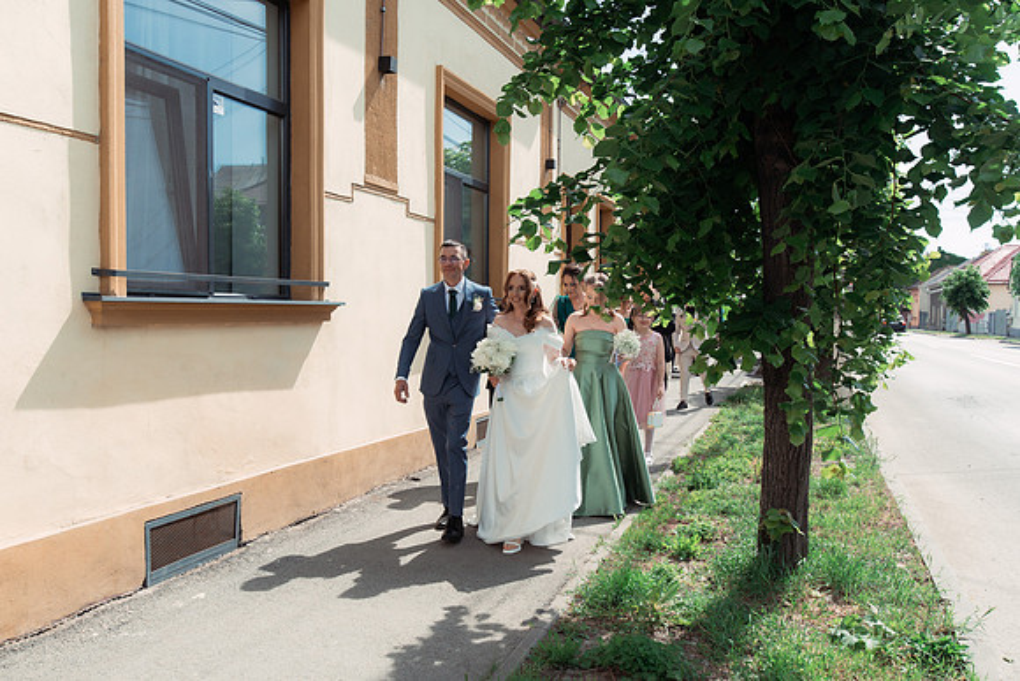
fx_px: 850
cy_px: 340
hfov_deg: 61.9
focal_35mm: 30
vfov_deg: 43.6
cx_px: 510
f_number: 5.6
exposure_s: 1/1250
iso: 320
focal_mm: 30
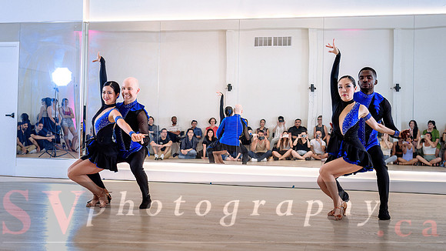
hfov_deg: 44.9
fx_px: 539
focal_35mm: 46
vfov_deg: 26.2
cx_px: 244
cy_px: 114
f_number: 2.8
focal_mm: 36
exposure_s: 1/250
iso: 1600
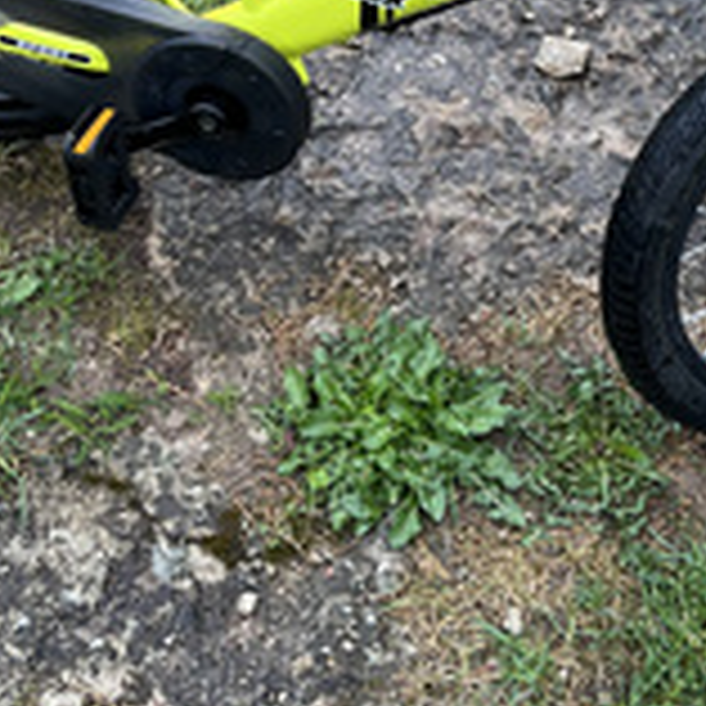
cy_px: -54
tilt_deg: -41.9
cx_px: 384
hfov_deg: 23.7
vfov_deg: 22.4
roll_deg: +1.0
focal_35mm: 73
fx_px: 1684
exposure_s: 1/177
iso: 40
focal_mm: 5.7
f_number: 1.5
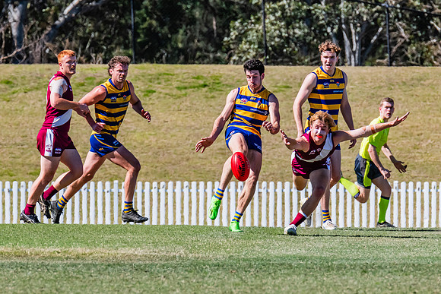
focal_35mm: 701
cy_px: 141
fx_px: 8594
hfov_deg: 2.9
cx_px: 223
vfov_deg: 2.0
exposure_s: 1/1600
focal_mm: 420
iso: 800
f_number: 10
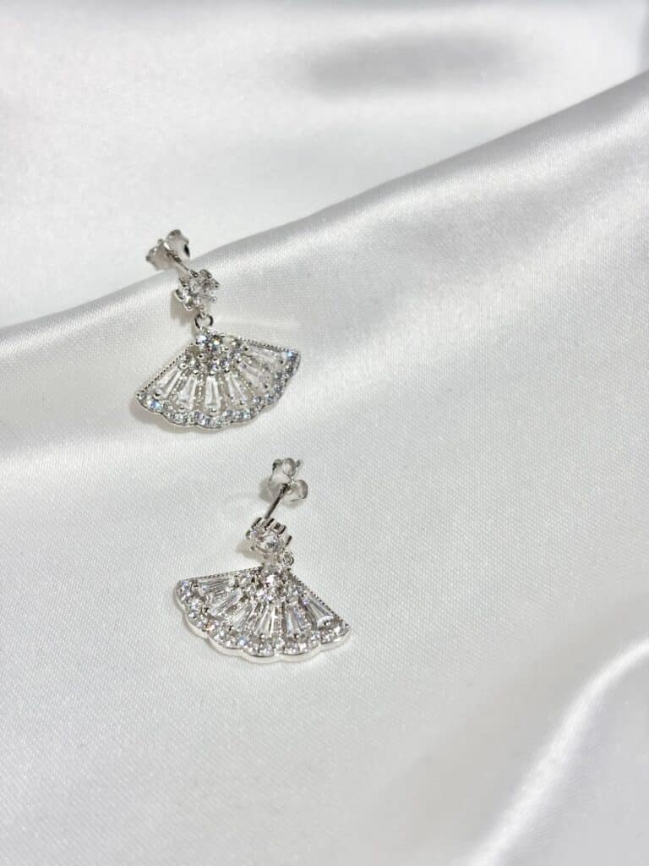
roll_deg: +7.7
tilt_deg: -36.8
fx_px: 1300
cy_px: 433
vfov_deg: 36.8
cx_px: 324
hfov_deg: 28.0
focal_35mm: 52
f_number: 1.6
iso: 32
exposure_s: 1/376
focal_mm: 5.96
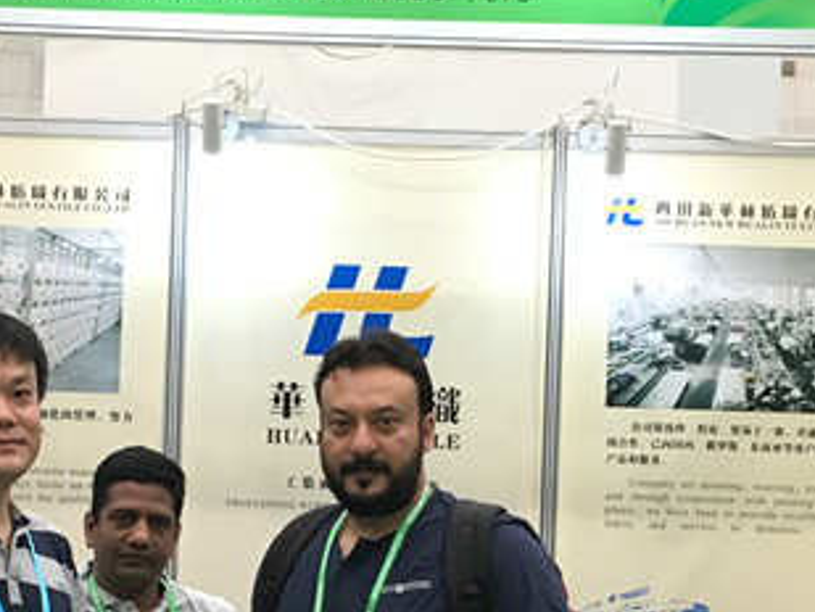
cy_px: 477
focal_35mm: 75
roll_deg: -1.3
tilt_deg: +0.0
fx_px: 1766
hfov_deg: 25.9
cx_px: 309
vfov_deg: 19.5
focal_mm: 4.15
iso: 100
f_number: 2.2
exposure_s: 1/33
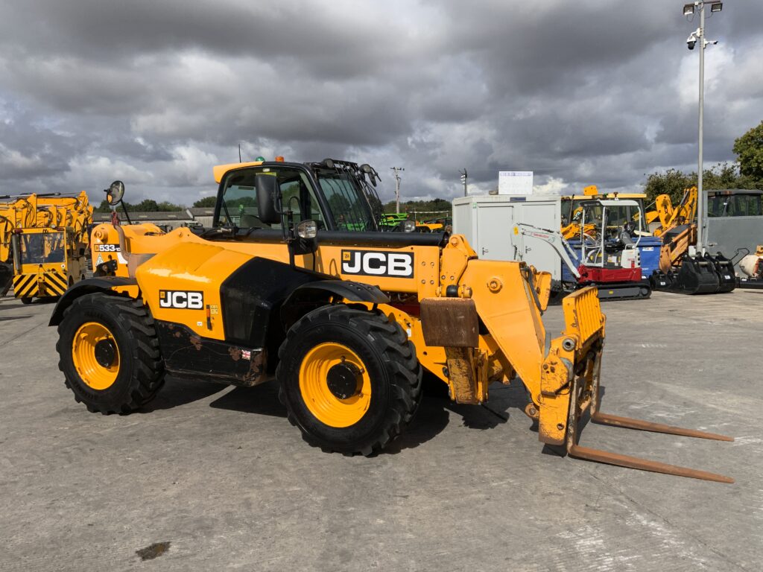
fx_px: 639
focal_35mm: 29
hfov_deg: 61.7
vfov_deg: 48.2
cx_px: 382
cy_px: 286
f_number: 1.8
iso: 20
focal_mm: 3
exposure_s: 1/3322
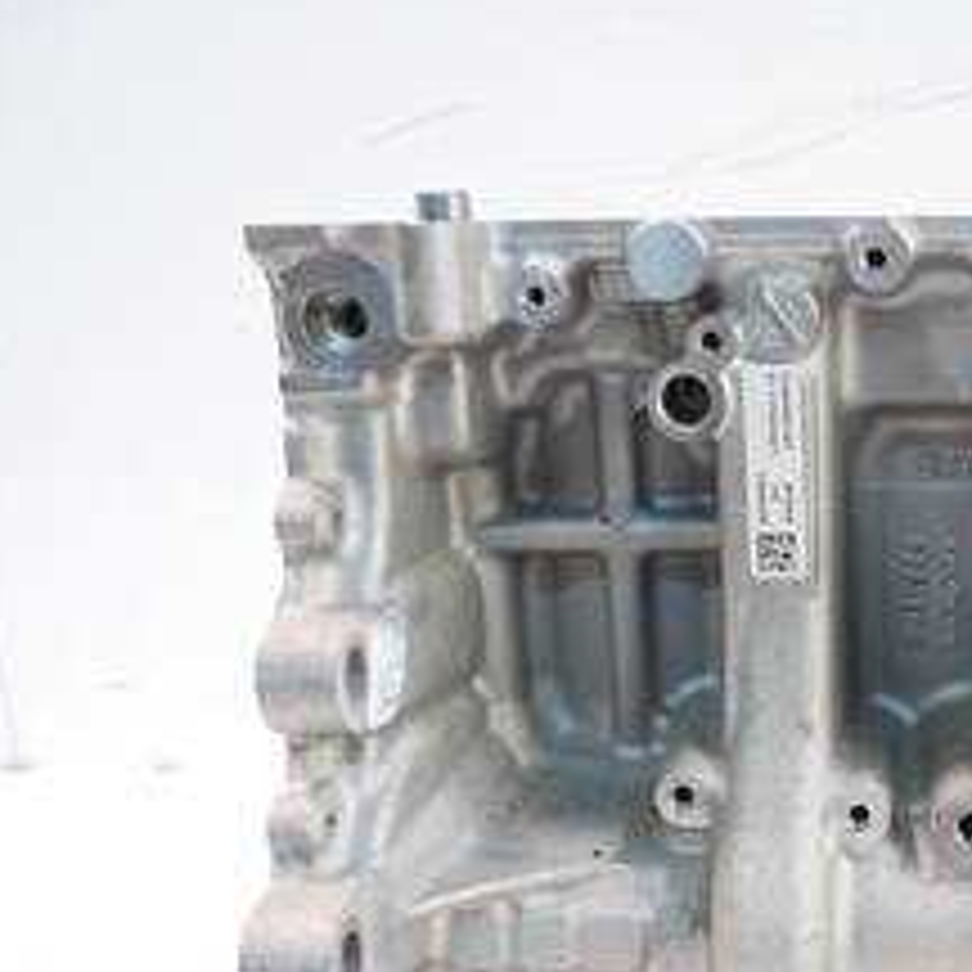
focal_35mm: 51
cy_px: 783
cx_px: 882
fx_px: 1620
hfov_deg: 31.7
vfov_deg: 32.4
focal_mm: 13
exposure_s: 1/60
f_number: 3.5
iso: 1250
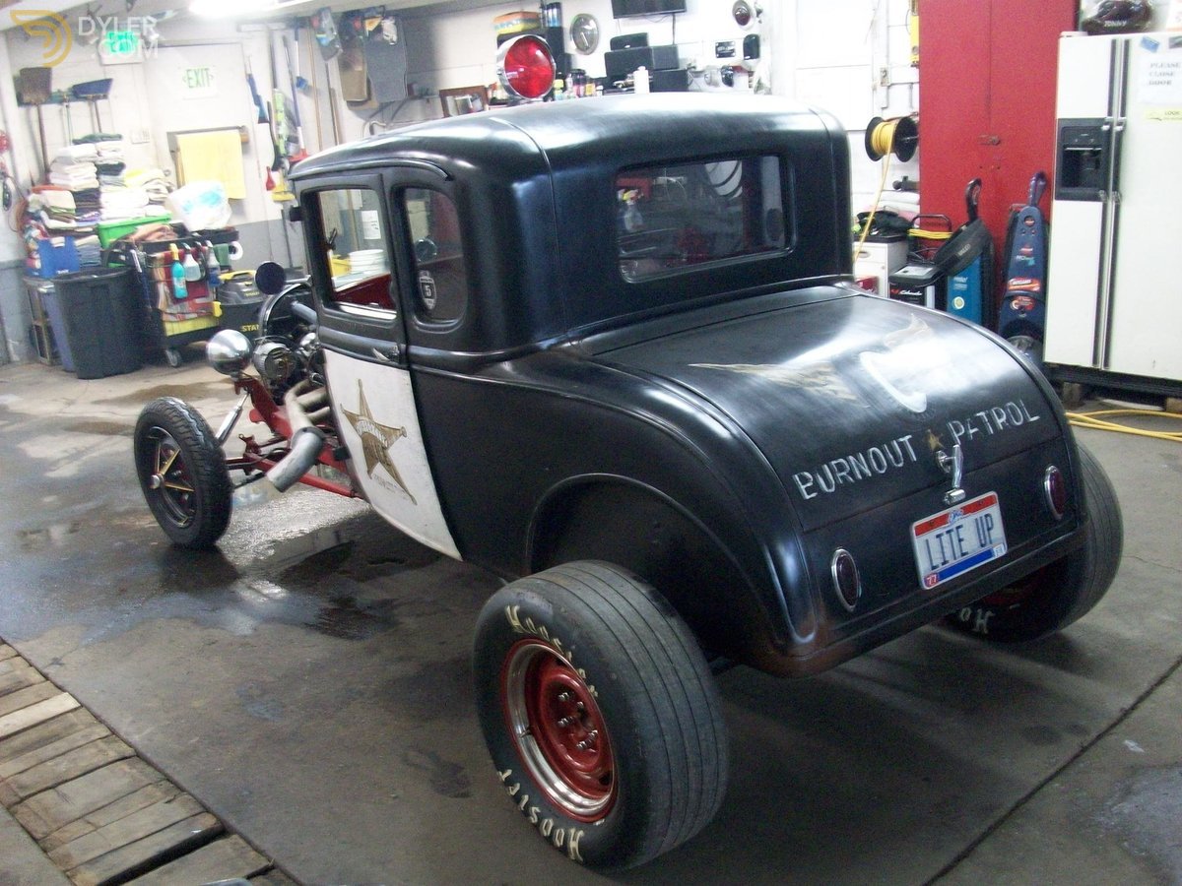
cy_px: 443
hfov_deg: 54.0
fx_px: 1161
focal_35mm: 34
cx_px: 591
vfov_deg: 41.8
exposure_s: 1/8
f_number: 2.8
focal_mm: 5.7
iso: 200
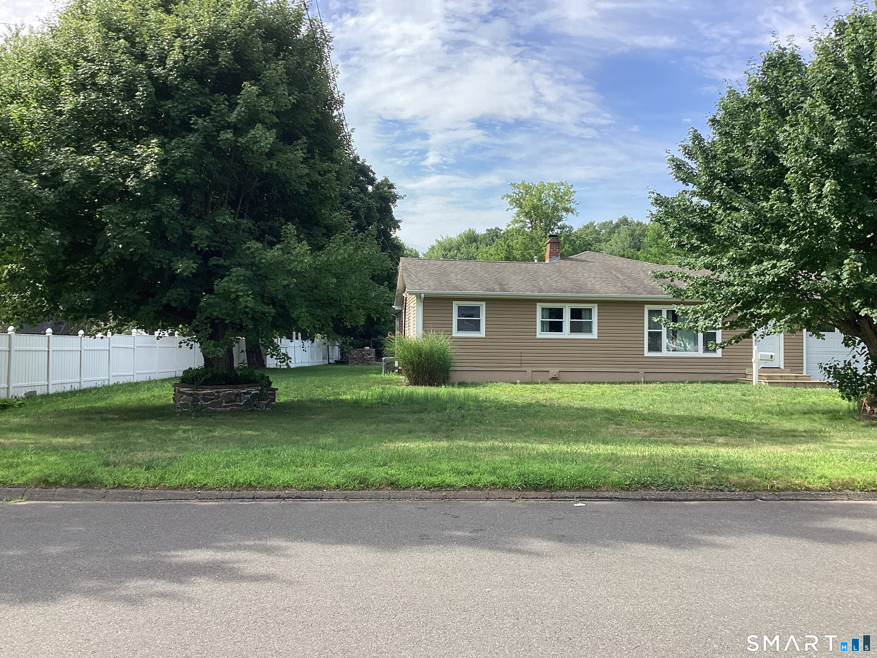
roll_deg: -0.1
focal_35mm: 31
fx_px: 785
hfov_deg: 58.4
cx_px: 438
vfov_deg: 45.4
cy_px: 329
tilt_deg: +1.5
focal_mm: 3.3
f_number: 2.4
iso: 25
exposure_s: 1/721
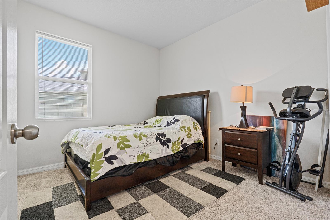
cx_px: 165
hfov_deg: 95.0
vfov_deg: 72.0
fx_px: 151
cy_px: 110
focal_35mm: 16
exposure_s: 1/2.5
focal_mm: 11
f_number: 9
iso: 250
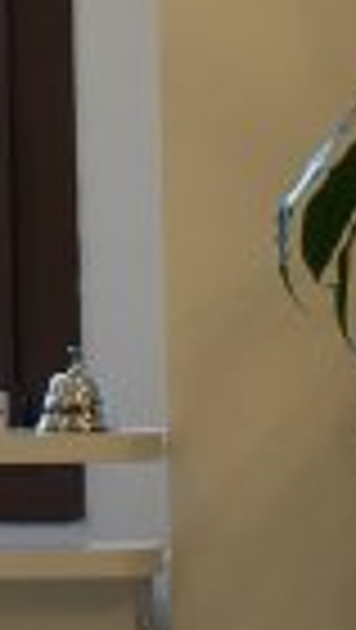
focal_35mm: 173
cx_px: -333
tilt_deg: +2.2
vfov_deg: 12.4
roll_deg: +0.3
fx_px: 2896
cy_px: 266
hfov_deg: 6.8
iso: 50
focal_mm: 4.15
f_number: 2.2
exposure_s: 1/30
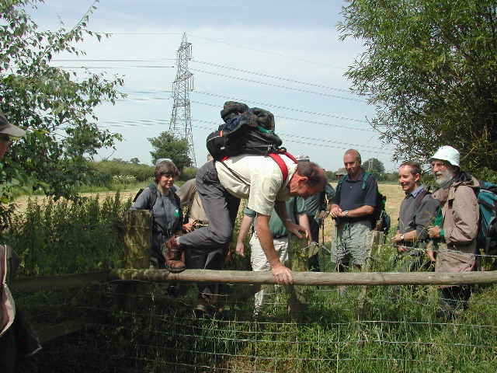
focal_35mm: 38
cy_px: 186
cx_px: 248
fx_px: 546
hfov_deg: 49.0
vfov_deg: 37.7
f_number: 7.6
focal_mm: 8
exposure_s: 1/217
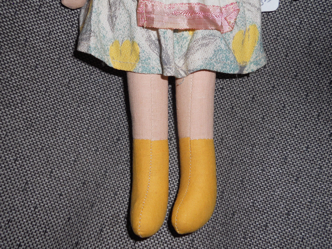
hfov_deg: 56.8
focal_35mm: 32
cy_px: 124
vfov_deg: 44.2
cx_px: 166
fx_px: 307
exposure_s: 1/25
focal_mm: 5.8
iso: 80
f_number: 8.8
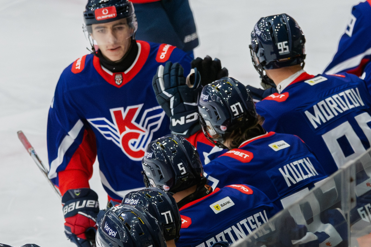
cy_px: 149
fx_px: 6802
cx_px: 126
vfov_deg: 2.1
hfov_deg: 3.1
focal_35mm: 660
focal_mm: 200
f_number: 5.6
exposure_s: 1/1600
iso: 4000
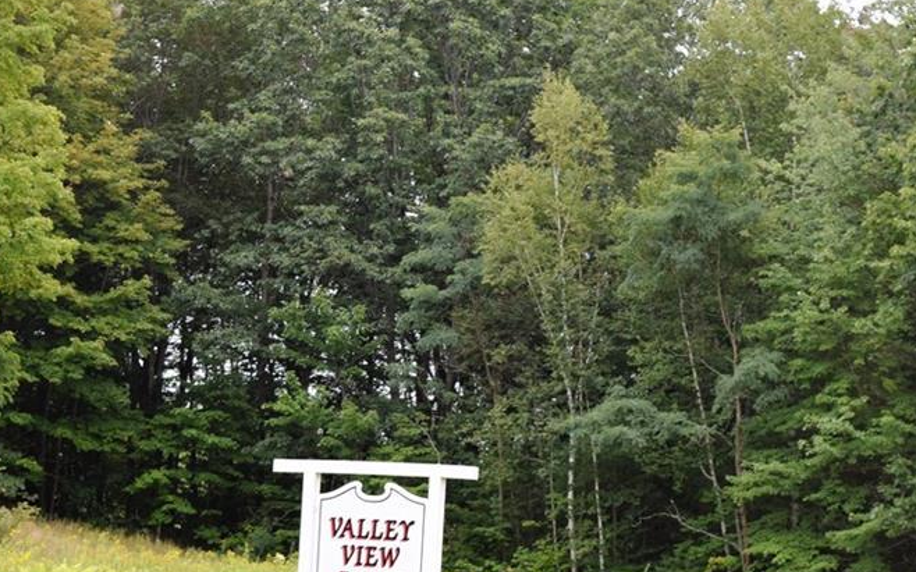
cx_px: 387
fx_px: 3265
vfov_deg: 10.0
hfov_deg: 16.0
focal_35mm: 131
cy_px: 437
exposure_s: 1/200
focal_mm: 55
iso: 400
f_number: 7.1
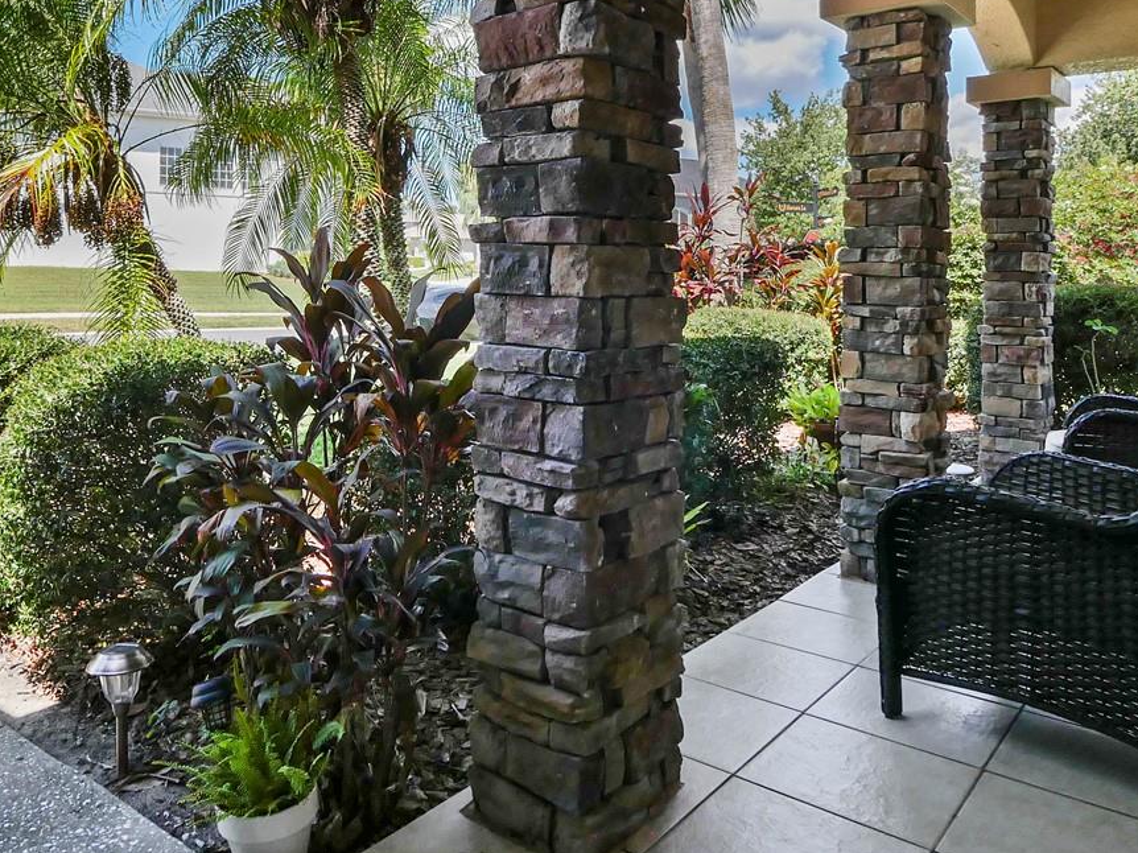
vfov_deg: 52.1
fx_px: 855
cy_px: 288
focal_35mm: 26
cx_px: 438
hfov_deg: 66.5
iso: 200
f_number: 6.3
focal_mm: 7
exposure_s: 1/250
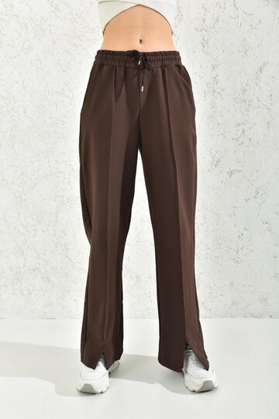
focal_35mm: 36
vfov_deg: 53.1
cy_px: 210
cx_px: 140
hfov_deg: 36.9
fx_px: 418
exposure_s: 1/160
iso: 100
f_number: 7.1
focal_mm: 36
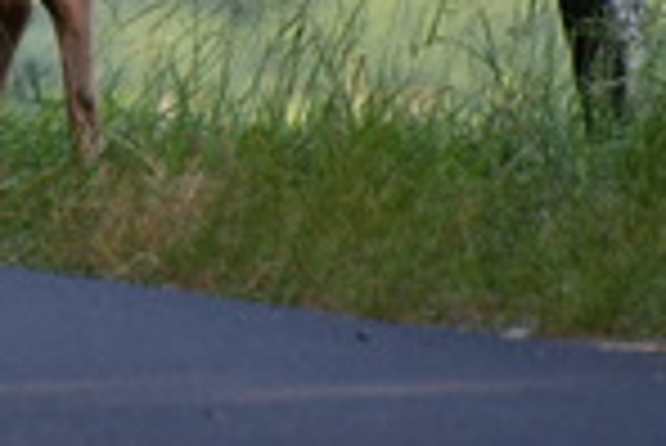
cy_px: -173
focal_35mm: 2270
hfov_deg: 0.9
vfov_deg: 0.6
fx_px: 42035
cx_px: -153
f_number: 6.3
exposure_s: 1/500
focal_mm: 400
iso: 360
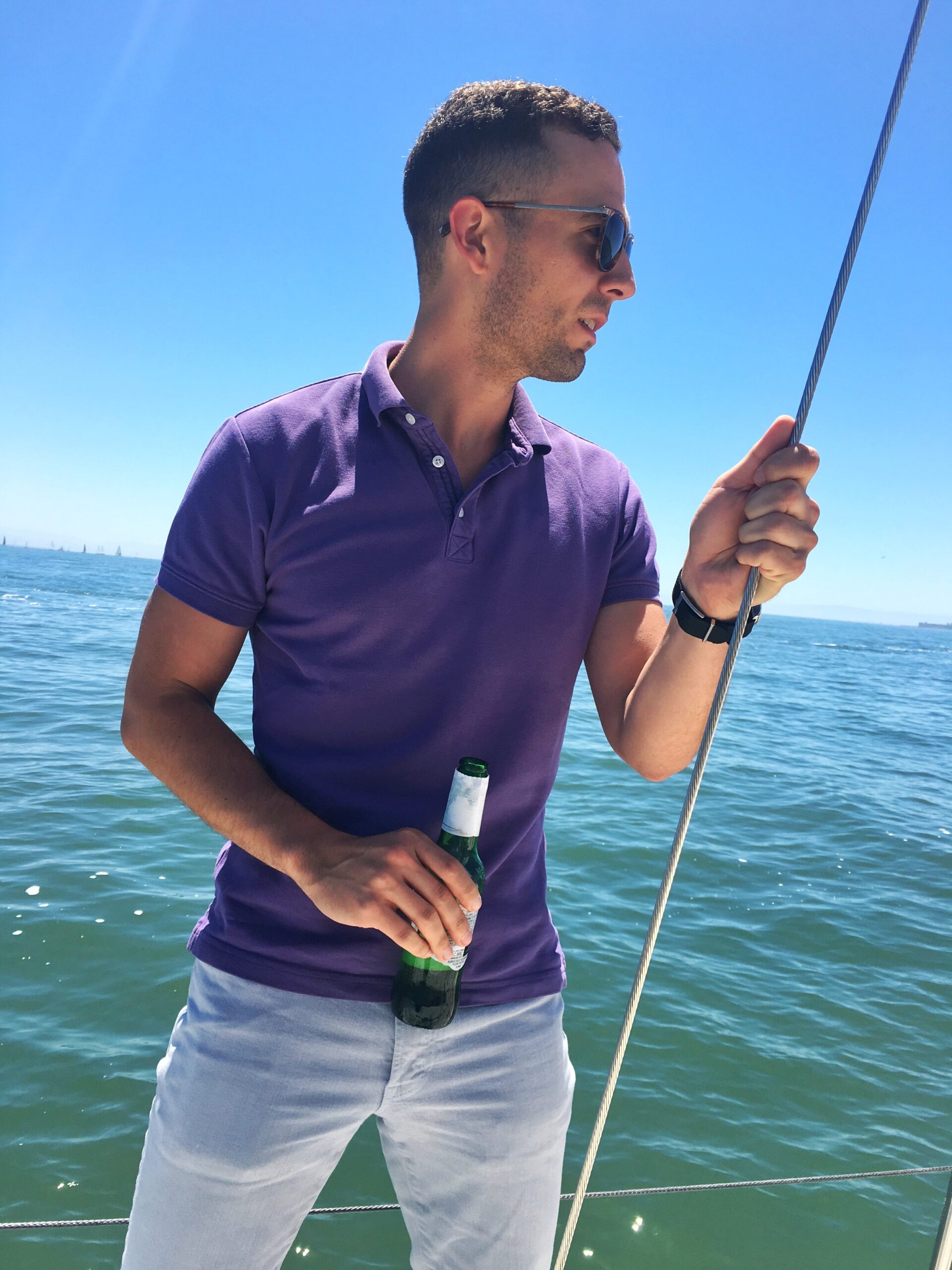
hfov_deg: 48.2
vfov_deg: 61.7
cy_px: 635
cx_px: 476
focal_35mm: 29
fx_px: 1063
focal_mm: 4.15
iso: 25
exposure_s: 1/1479
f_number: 2.2
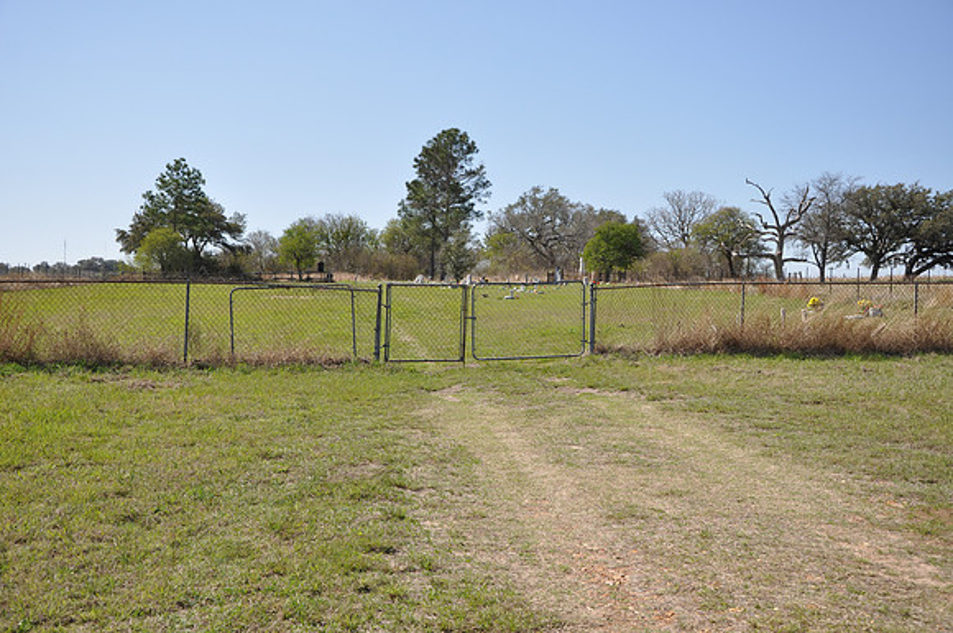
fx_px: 1110
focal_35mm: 42
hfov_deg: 46.5
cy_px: 316
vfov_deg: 31.8
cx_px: 476
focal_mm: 28
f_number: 7.1
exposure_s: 1/200
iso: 200
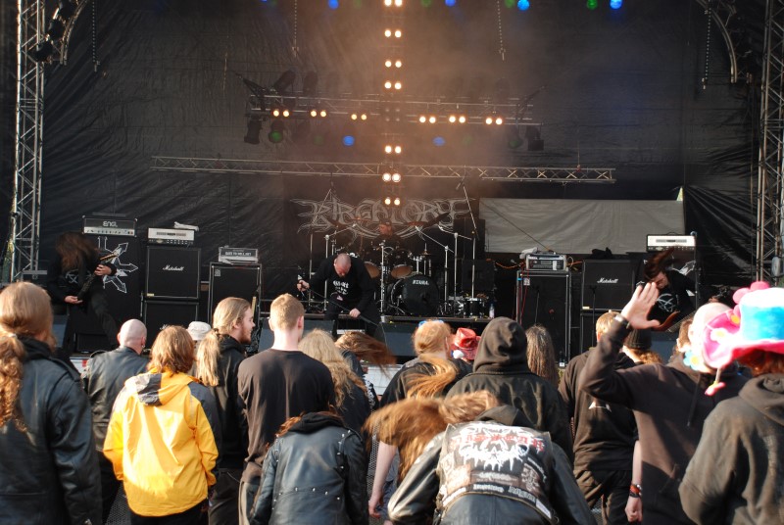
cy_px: 262
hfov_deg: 30.5
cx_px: 392
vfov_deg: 20.7
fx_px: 1439
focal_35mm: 66
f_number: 6.3
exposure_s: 1/160
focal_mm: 44
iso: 400
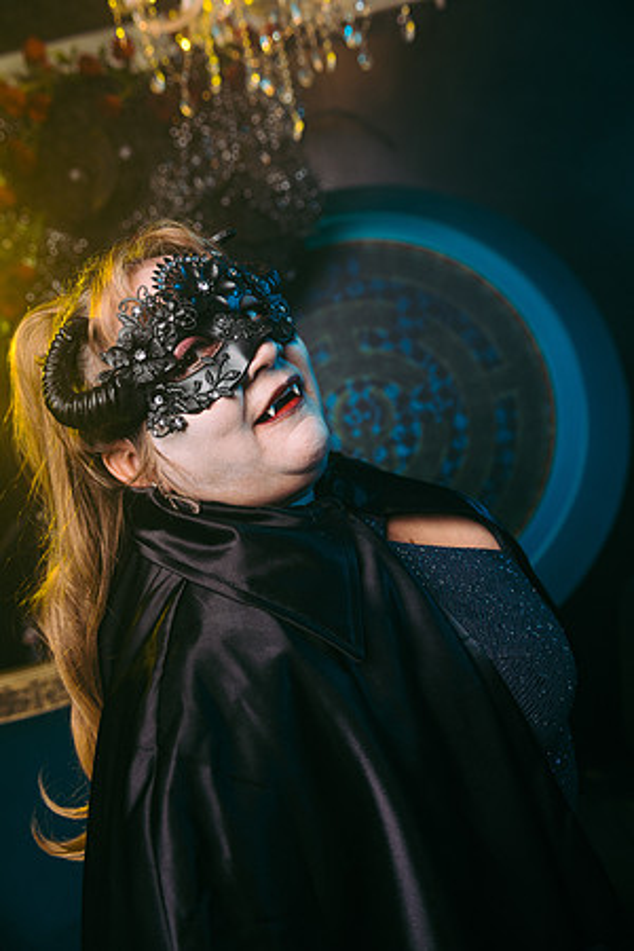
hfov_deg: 46.4
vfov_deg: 65.5
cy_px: 476
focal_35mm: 28
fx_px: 740
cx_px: 317
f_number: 4
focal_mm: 28
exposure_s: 1/100
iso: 400
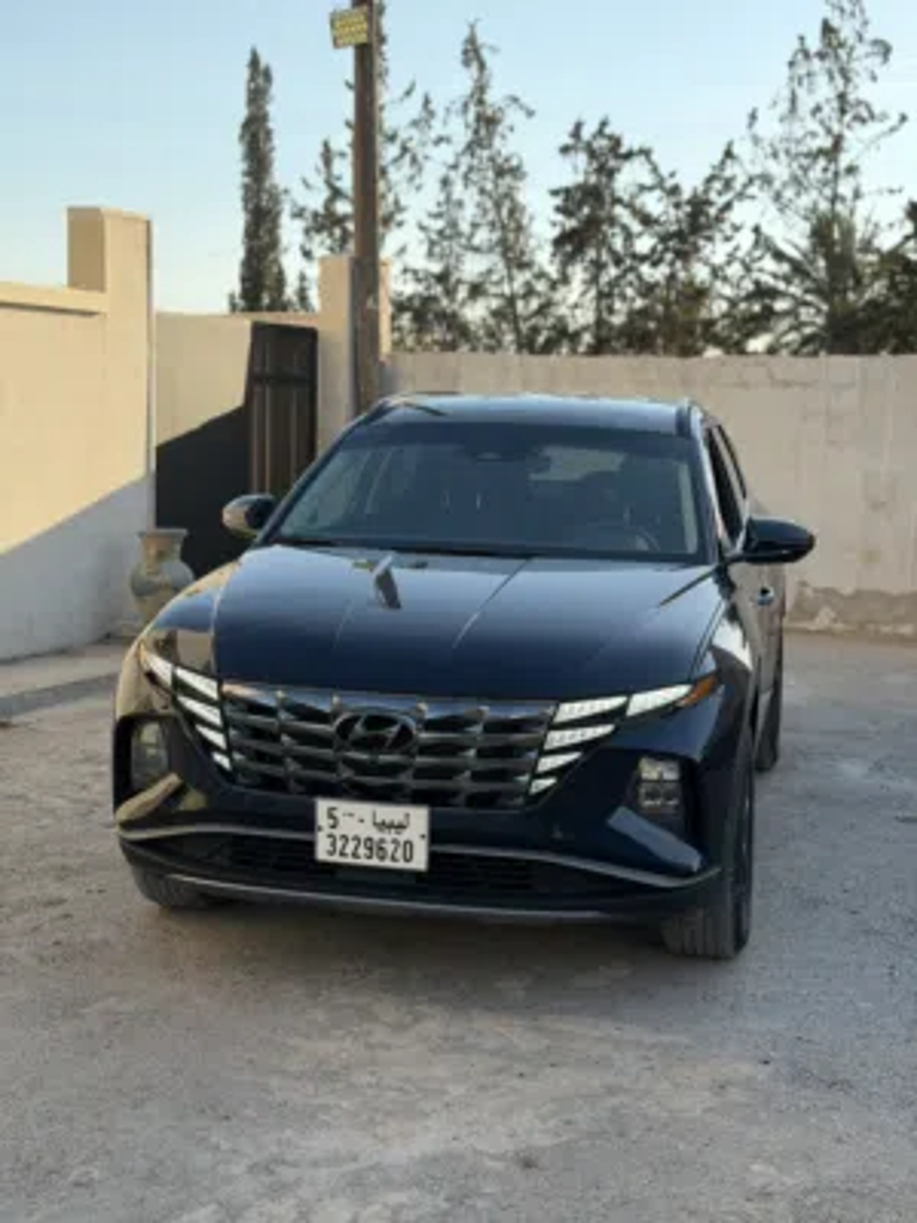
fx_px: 1695
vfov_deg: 39.7
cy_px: 612
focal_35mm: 48
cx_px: 458
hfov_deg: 30.3
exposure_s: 1/2146
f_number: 1.78
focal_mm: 6.76
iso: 100
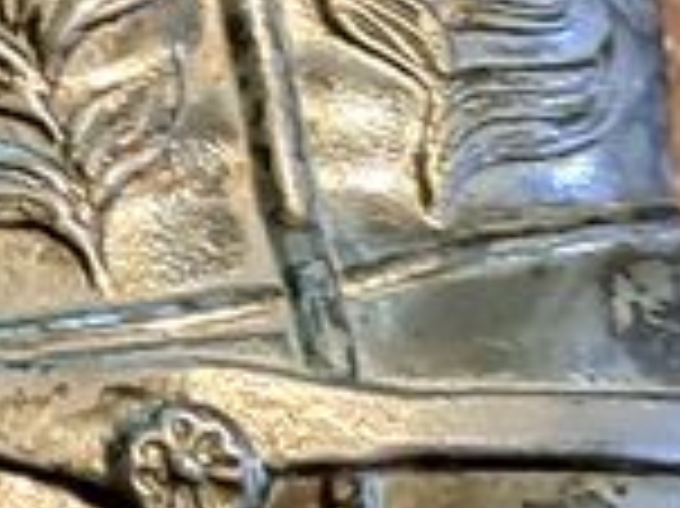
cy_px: -315
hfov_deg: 10.0
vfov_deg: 8.7
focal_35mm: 166
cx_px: -1081
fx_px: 3258
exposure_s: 1/33
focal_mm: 4.65
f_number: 1.8
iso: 400
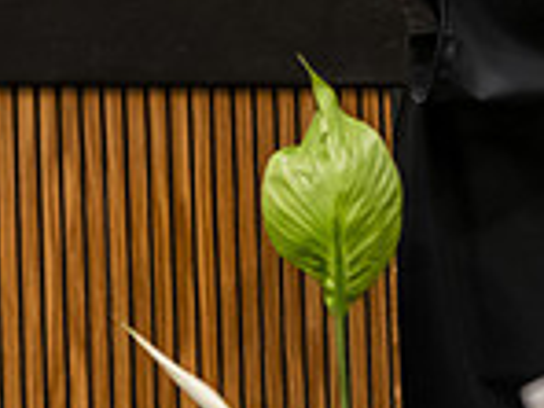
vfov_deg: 3.6
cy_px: -266
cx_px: 382
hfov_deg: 4.8
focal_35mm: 414
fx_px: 6506
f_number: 3.2
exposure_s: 1/200
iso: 2500
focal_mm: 110
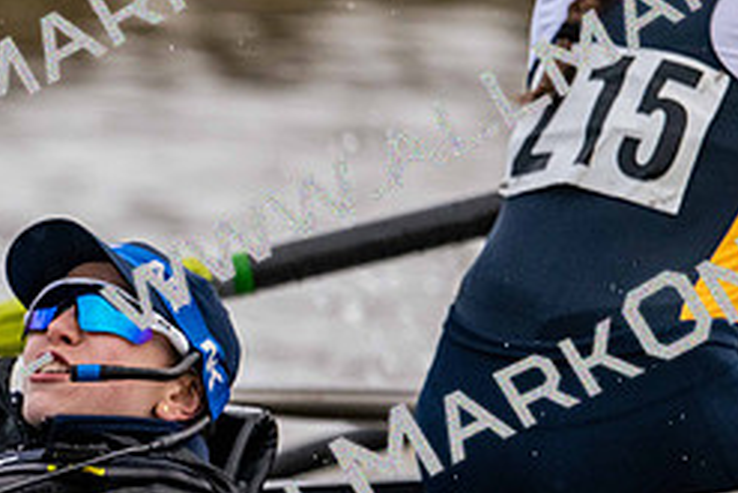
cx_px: -117
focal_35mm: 939
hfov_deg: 2.2
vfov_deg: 1.5
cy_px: 381
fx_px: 19260
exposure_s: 1/1600
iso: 2200
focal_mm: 400
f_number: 4.5
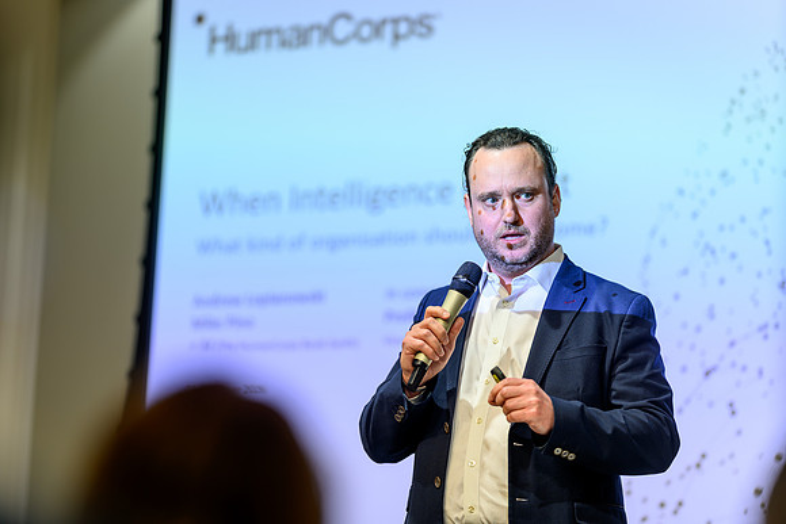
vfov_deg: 10.1
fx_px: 2977
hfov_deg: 15.0
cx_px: 393
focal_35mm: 136
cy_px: 262
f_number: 1.8
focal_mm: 135
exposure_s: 1/100
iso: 64
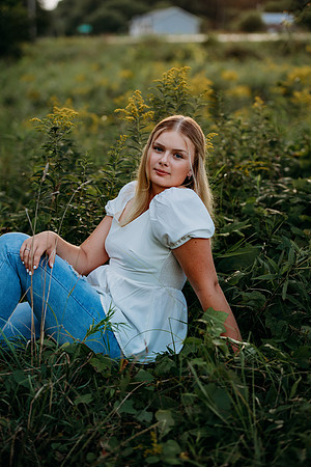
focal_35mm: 95
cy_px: 234
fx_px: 1231
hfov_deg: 14.4
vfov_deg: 21.5
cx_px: 156
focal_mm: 95
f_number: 3.5
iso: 200
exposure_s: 1/200
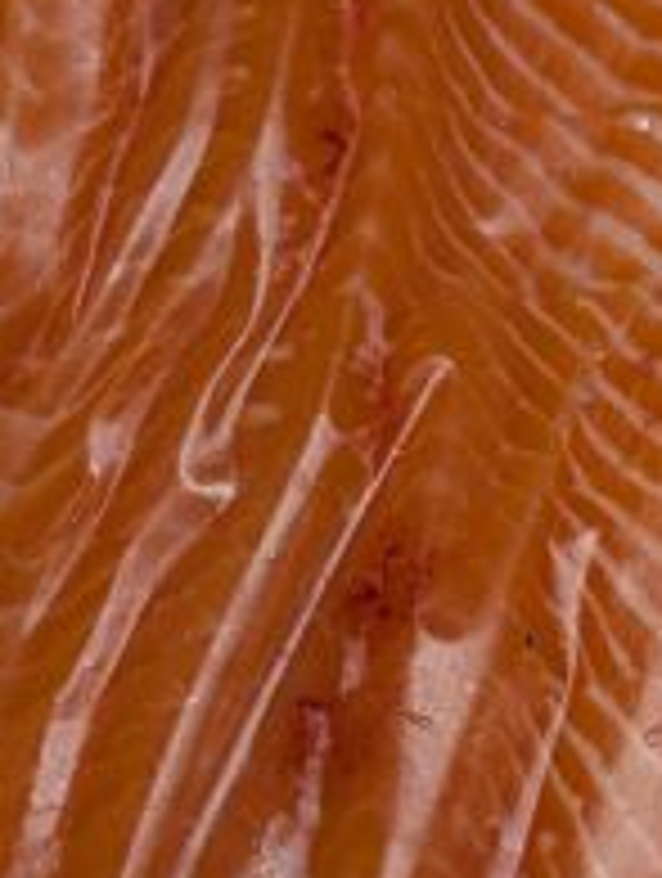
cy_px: 702
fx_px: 3202
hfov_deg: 11.4
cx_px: 907
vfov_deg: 15.5
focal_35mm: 126
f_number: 1.68
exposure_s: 1/128
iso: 50
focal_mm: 6.9
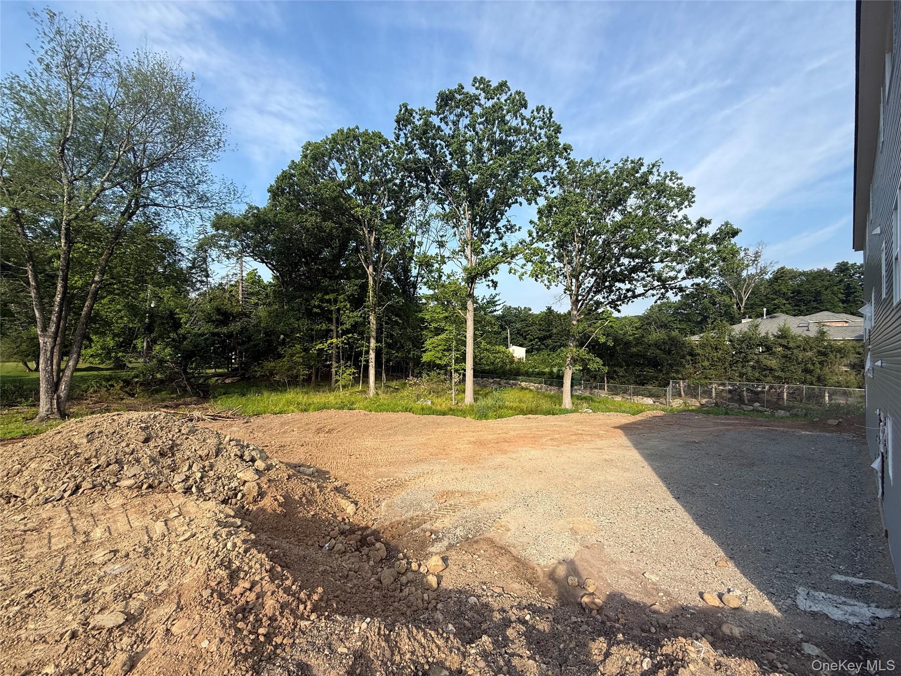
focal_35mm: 14
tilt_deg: +2.1
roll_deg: -1.0
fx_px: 364
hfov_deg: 102.1
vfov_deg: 85.7
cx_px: 450
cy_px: 338
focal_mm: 2.22
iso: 50
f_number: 2.2
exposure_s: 1/841
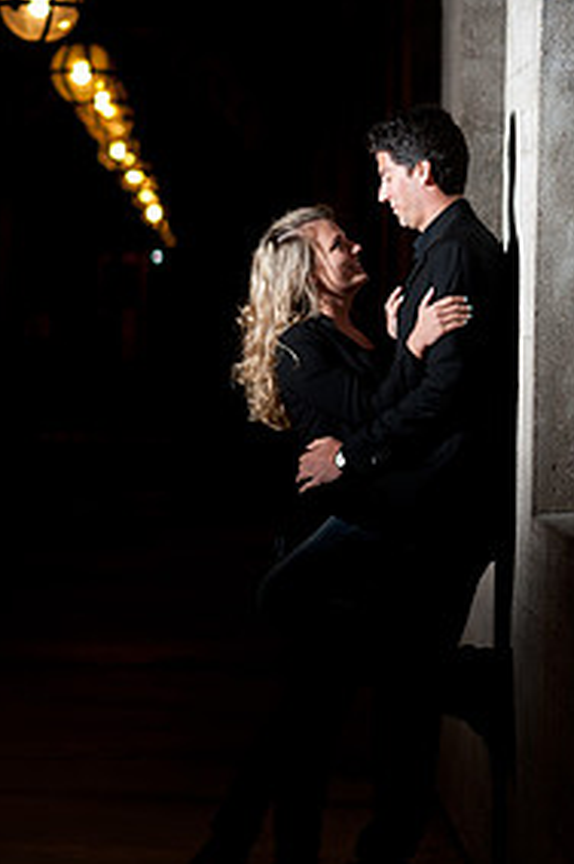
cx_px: 237
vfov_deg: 15.2
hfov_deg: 10.1
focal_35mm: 135
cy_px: 372
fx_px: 3236
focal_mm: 85
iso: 250
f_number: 2.5
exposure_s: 1/50
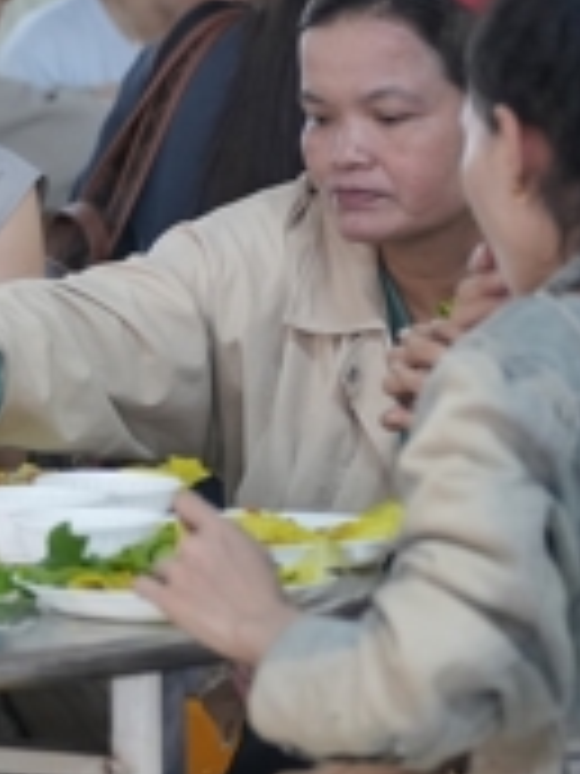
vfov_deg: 6.0
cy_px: 299
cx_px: -436
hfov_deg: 4.4
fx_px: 7395
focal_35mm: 331
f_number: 2.8
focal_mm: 91
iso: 2500
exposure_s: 1/160
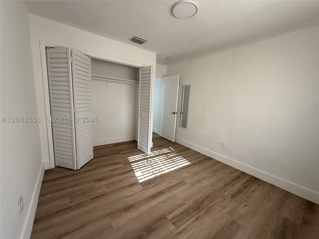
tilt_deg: -9.0
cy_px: 120
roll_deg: -3.5
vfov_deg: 85.7
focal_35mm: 14
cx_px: 160
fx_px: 129
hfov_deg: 102.1
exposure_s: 1/99
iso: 100
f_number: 2.2
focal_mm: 2.22
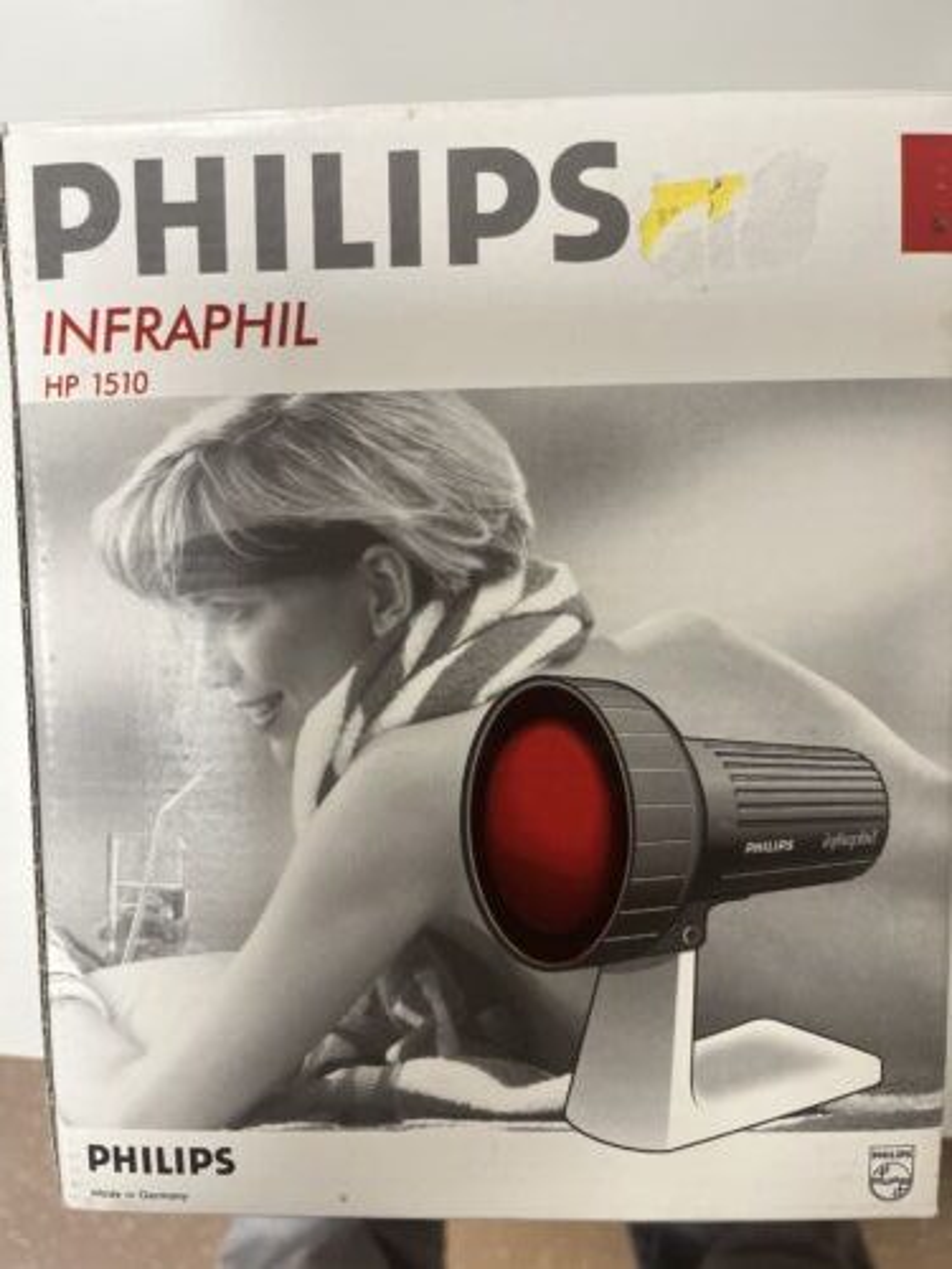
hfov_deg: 53.1
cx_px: 476
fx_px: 953
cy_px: 634
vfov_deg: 67.3
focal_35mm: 26
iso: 100
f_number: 1.6
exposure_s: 1/100
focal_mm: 5.1
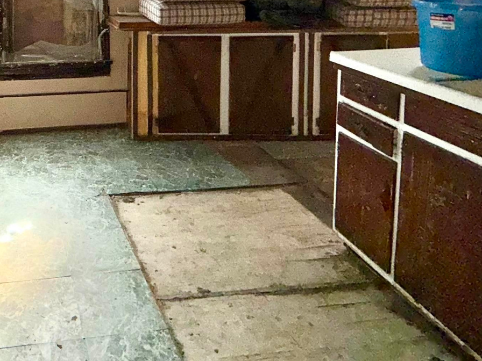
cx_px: 50
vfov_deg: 38.5
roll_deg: +1.3
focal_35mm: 32
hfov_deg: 50.5
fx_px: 446
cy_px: -11
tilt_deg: -3.6
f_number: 2.2
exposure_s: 1/122
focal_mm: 2.22
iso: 50
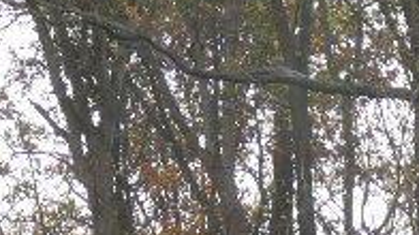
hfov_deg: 8.0
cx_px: -68
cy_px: 549
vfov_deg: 4.4
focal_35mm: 267
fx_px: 2965
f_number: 4
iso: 80
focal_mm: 8.4
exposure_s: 1/320
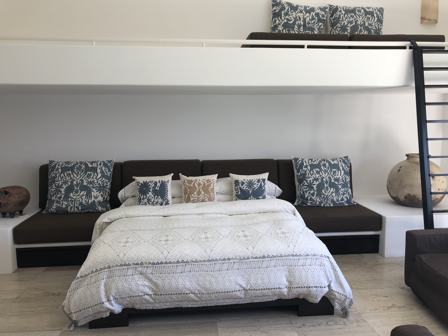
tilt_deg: -6.6
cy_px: 168
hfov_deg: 63.4
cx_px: 224
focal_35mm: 28
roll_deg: +0.2
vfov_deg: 49.7
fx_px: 362
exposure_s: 1/120
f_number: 1.8
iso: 25
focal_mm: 4
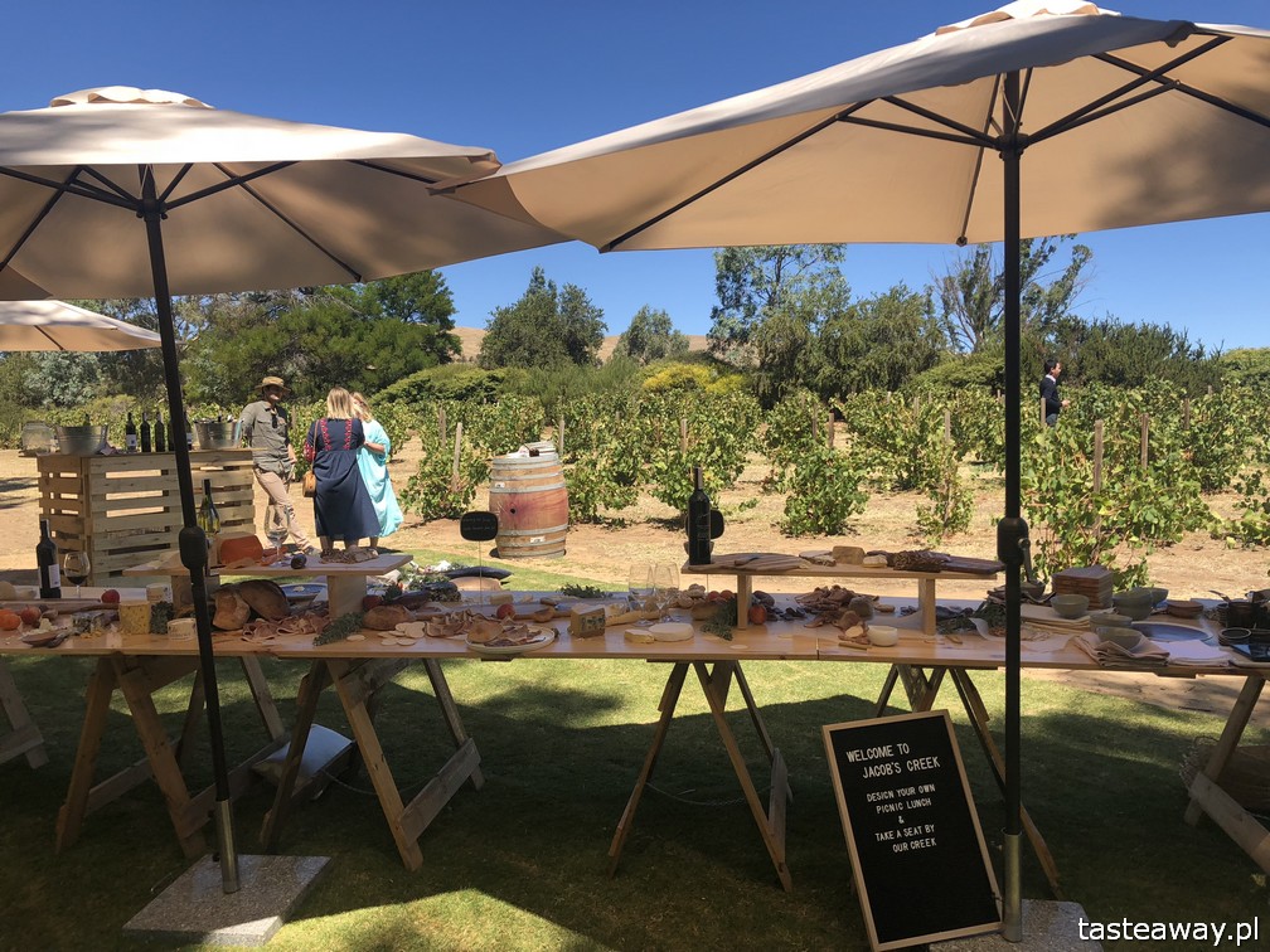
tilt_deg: -0.2
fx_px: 1027
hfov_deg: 63.4
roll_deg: +1.0
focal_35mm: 28
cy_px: 476
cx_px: 635
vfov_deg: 49.7
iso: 20
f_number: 1.8
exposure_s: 1/1297
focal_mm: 3.99
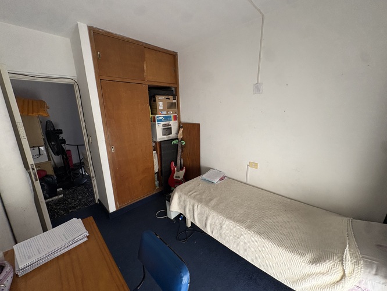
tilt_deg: -10.7
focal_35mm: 14
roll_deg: +2.2
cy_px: 146
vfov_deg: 85.7
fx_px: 157
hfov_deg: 102.0
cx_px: 194
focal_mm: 2.22
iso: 250
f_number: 2.2
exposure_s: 1/60
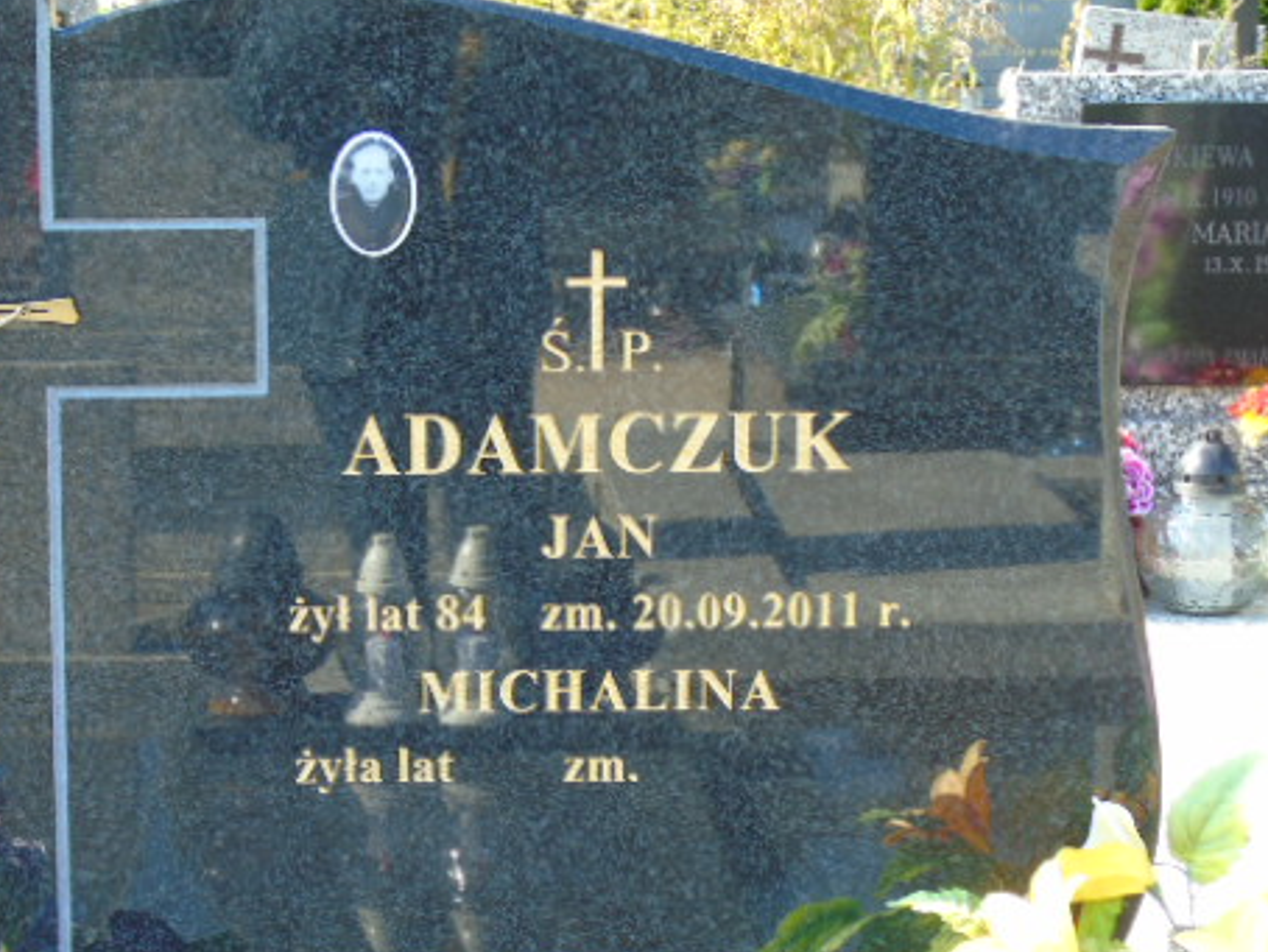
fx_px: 3665
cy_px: 581
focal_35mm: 100
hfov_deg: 19.6
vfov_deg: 14.8
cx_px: 405
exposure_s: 1/50
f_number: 4.7
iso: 80
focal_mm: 13
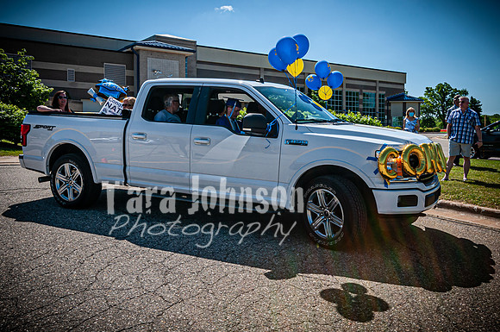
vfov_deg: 41.5
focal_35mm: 32
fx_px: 437
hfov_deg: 59.2
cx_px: 293
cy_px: 139
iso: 200
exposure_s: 1/400
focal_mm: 16
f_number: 10
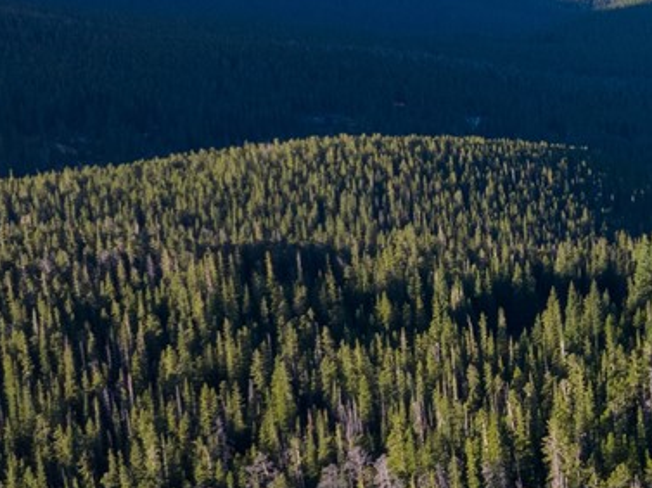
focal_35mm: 102
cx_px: 1352
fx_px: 1919
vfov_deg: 14.5
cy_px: 202
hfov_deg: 15.1
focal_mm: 12.29
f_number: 5.6
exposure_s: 1/1250
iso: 100
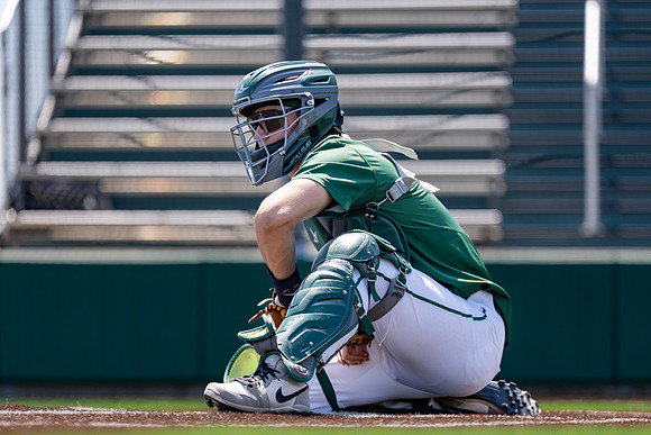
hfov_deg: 8.6
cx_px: 347
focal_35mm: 240
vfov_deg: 5.7
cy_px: 263
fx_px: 4339
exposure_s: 1/1250
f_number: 2.8
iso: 100
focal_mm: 176
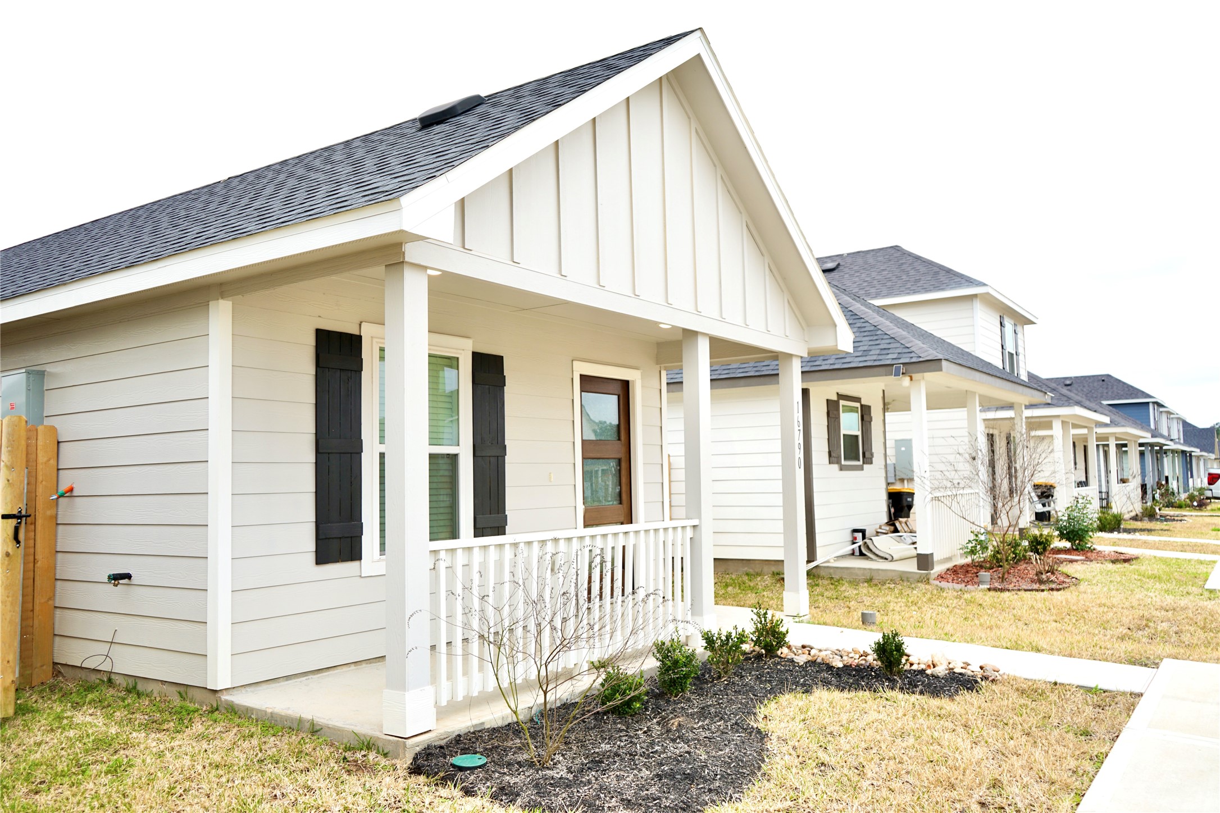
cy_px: 406
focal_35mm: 28
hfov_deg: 65.5
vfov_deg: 46.4
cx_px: 610
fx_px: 949
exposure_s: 1/250
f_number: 4.5
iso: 100
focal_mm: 28
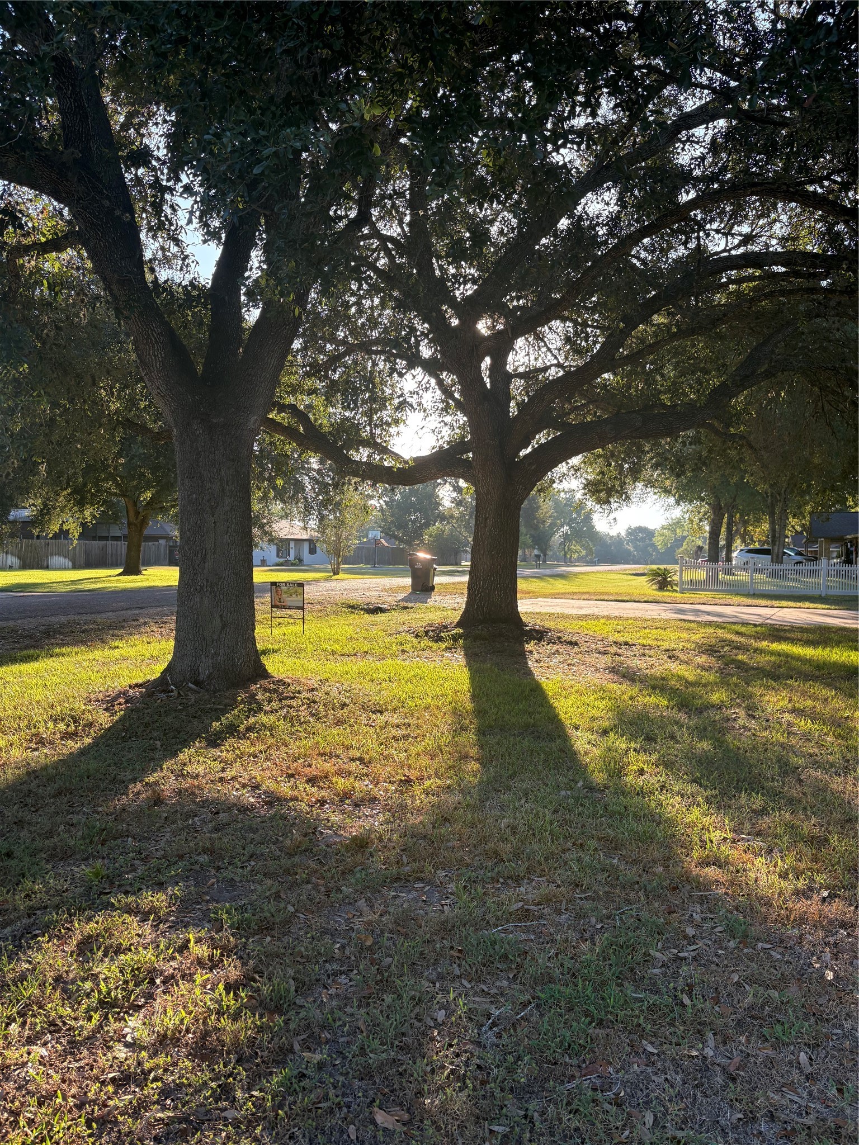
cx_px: 430
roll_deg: -1.8
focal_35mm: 26
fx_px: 860
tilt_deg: -2.0
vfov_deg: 67.3
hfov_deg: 53.1
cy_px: 572
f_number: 1.6
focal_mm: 5.96
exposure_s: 1/612
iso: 64
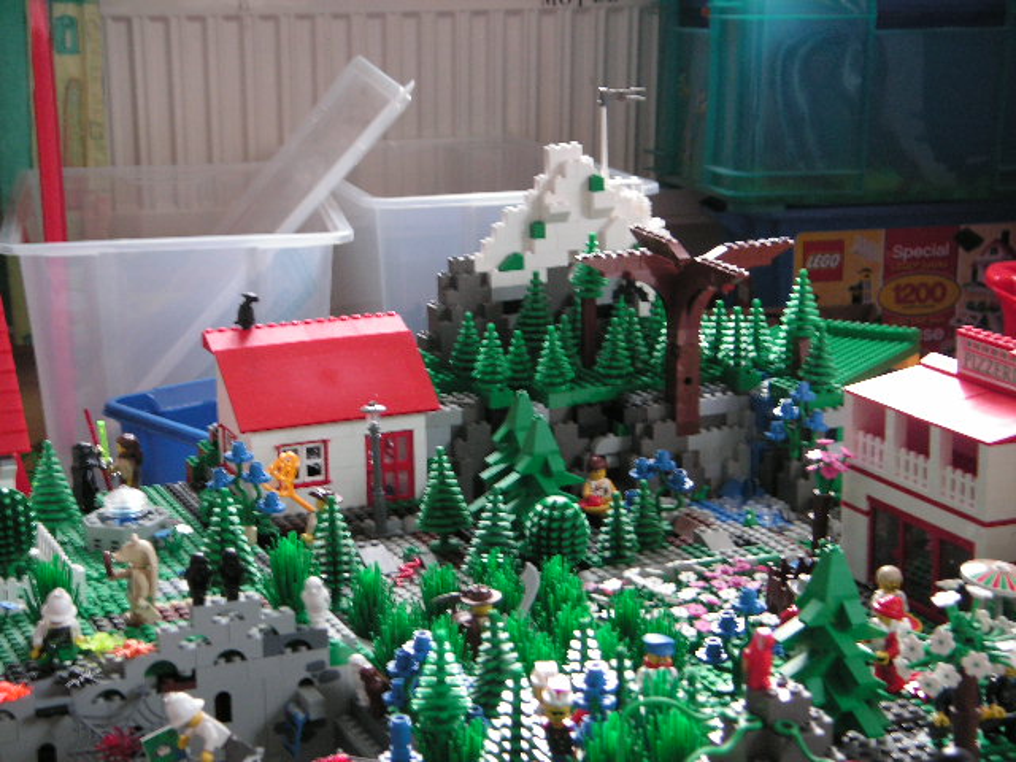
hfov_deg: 27.8
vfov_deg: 21.0
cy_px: 381
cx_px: 508
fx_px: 2055
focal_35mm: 70
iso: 100
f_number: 3.8
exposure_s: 1/8
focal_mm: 11.6
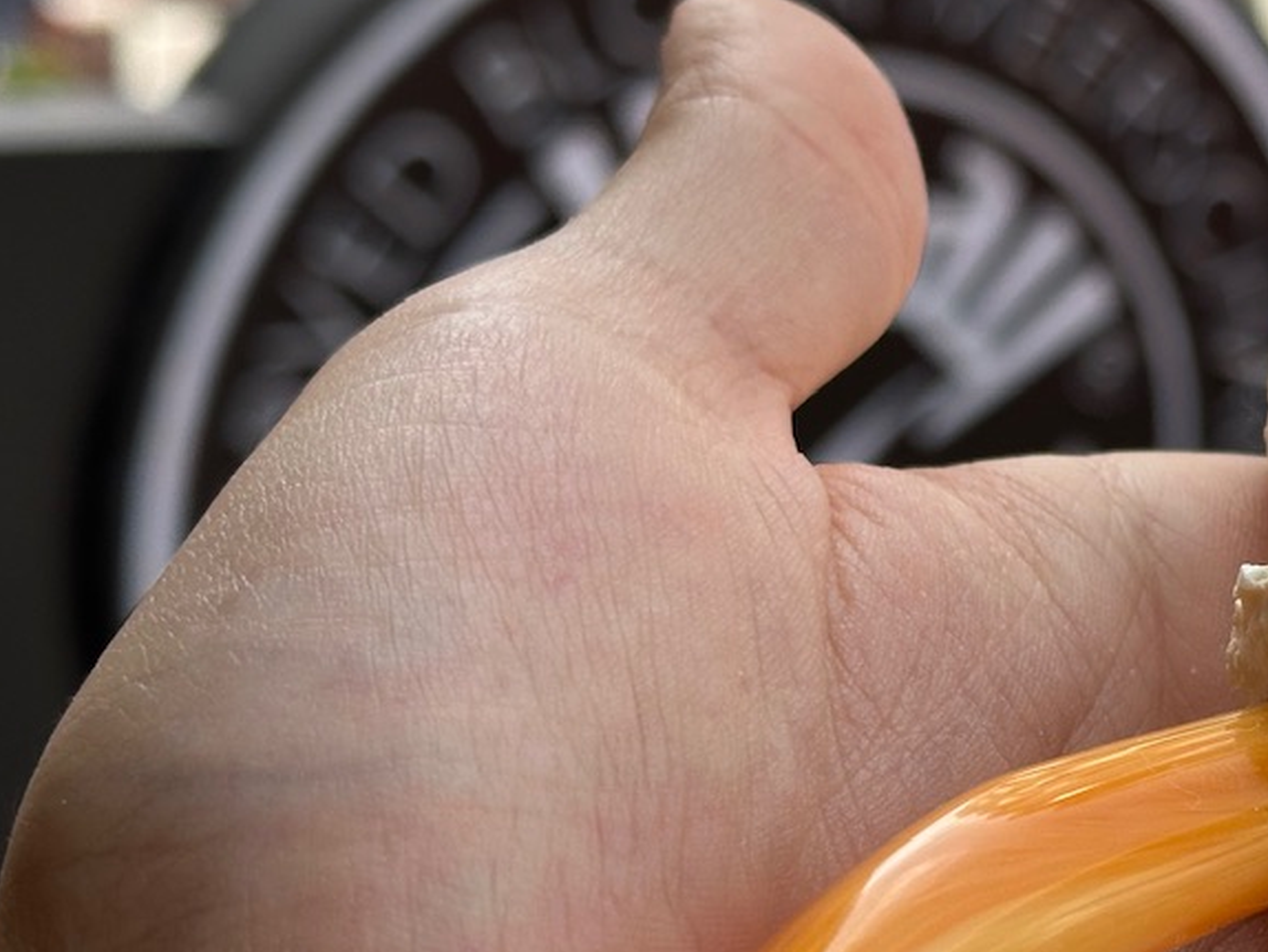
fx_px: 3921
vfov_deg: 13.8
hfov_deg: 18.0
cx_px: 1217
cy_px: 652
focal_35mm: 107
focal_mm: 6.86
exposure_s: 1/745
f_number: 1.78
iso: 64
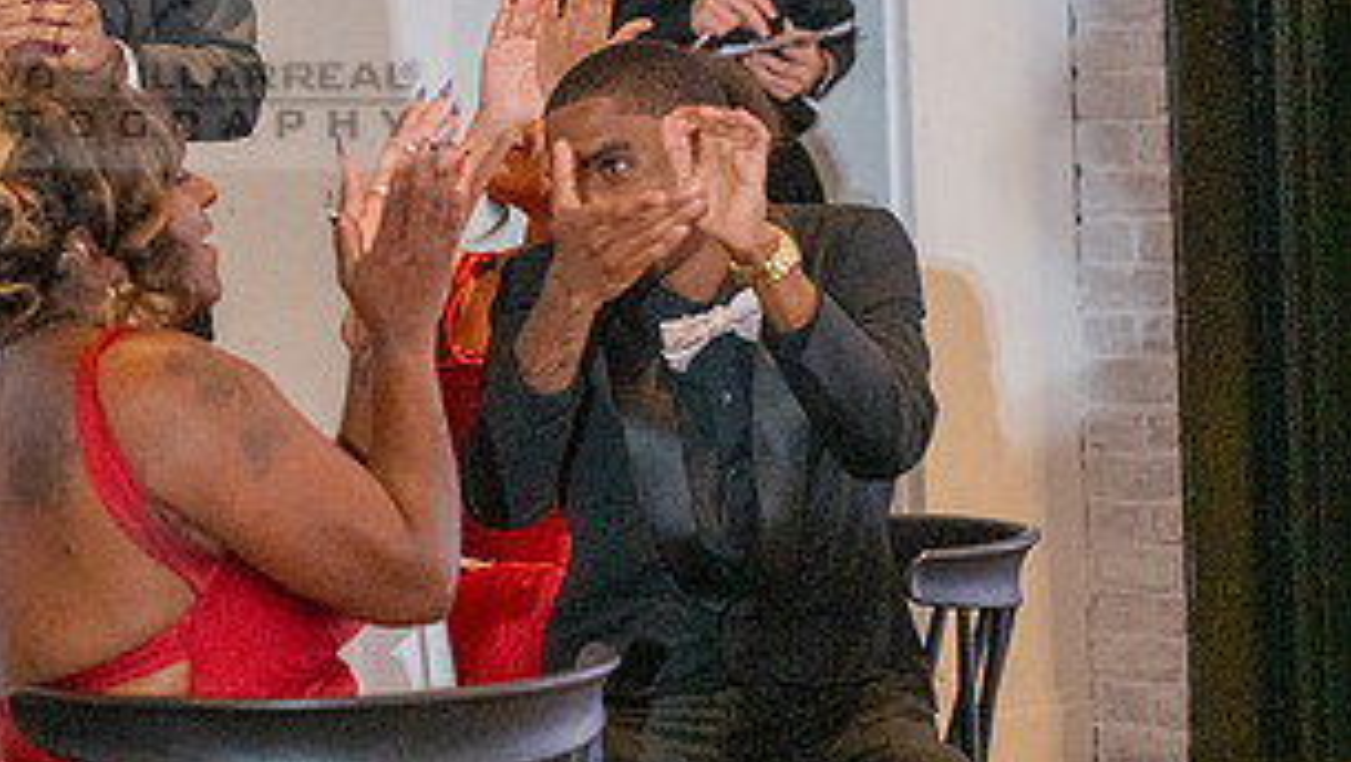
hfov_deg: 10.9
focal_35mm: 197
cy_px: 64
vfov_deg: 6.2
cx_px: 75
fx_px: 7061
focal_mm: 99
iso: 3200
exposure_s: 1/200
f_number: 4
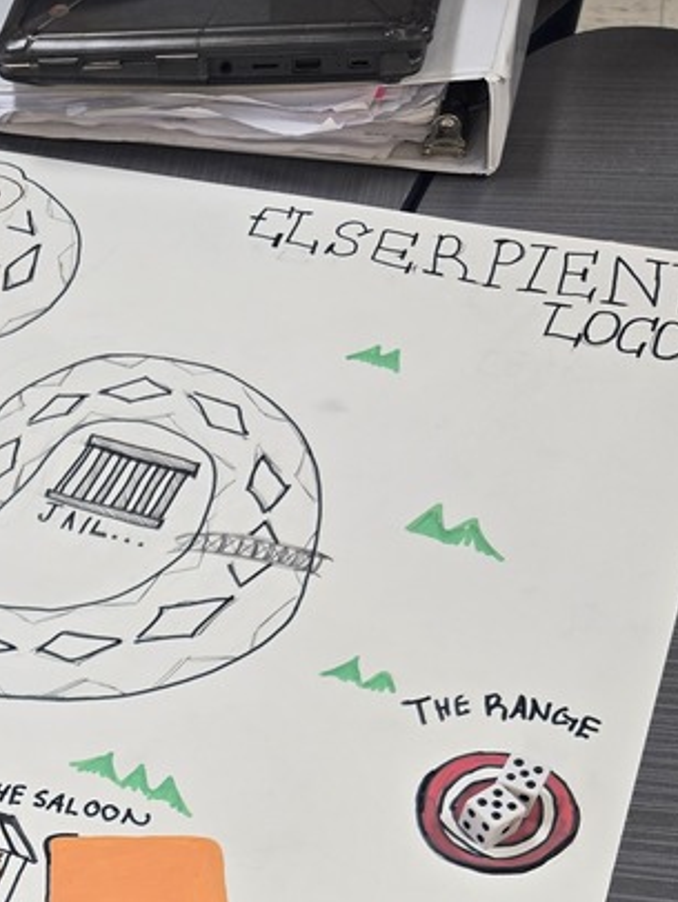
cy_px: 973
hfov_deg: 23.8
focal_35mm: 58
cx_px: -56
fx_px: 1513
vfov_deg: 30.1
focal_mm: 5.4
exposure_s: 1/120
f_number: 1.8
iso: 80
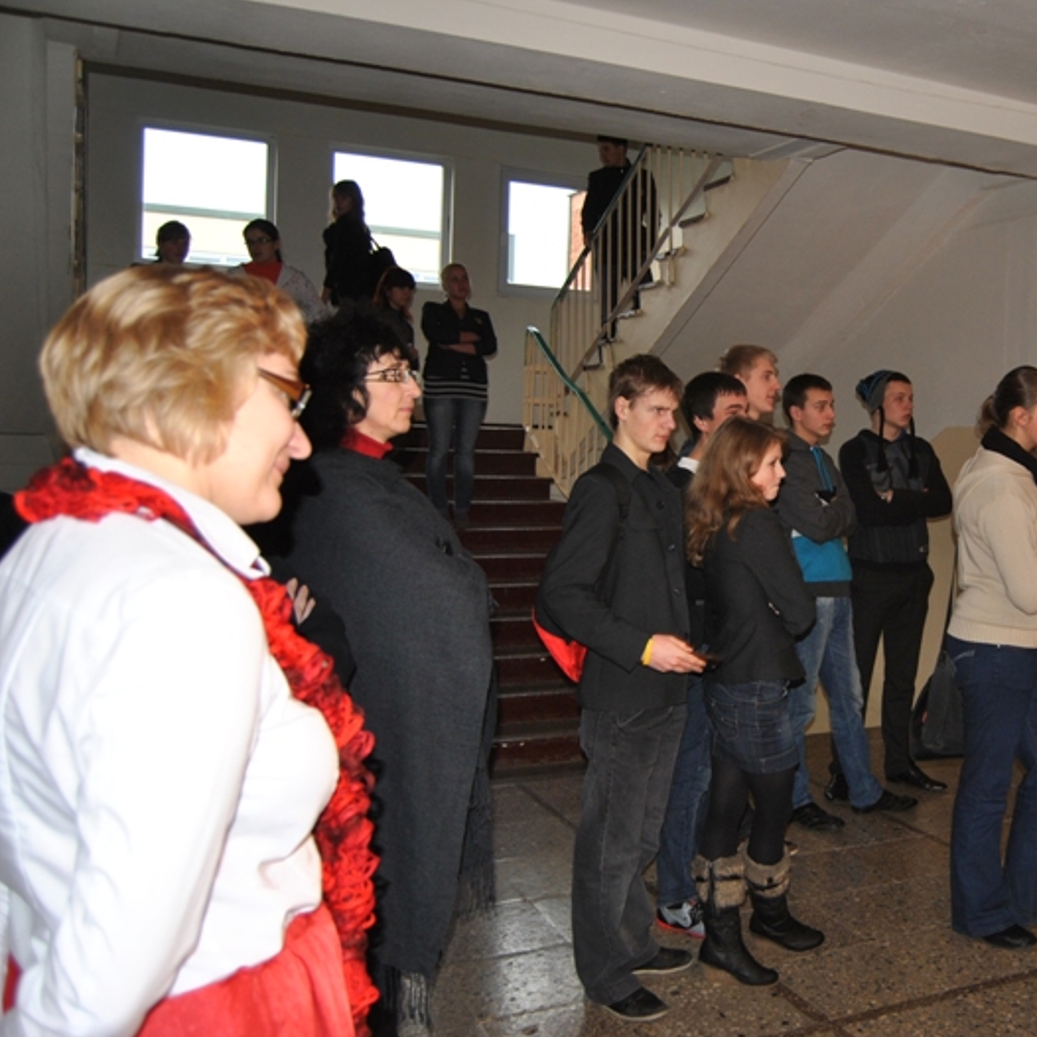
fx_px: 1186
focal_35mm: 35
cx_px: 761
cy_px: 519
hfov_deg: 45.8
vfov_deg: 47.2
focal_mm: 18
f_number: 3.5
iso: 200
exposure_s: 1/60
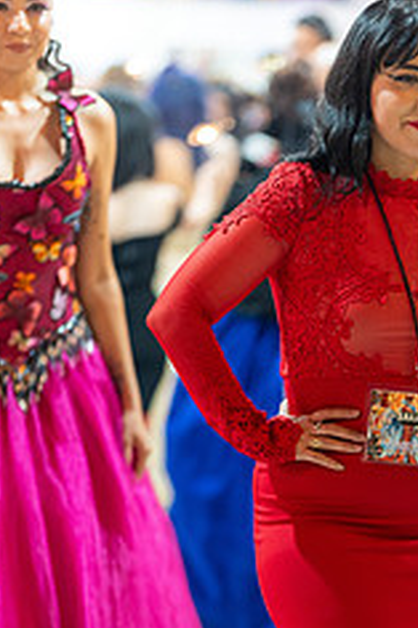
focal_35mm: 162
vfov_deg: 12.6
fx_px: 2825
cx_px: 383
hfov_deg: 8.4
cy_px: 524
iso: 640
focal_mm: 85
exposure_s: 1/160
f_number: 1.4
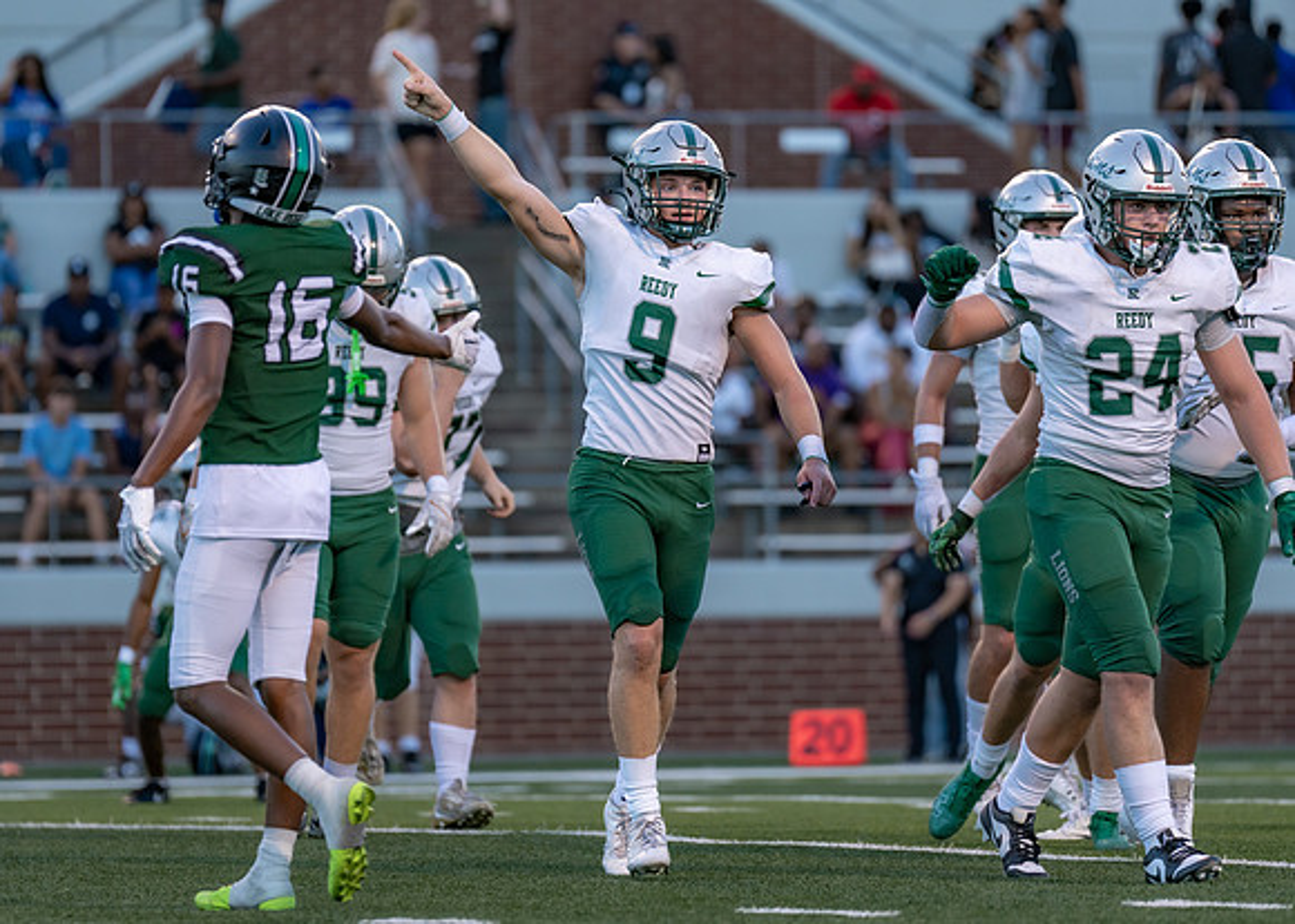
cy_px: 363
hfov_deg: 7.3
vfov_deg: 5.2
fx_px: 10164
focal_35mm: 276
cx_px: 628
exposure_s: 1/640
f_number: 2.8
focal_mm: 200
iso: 500
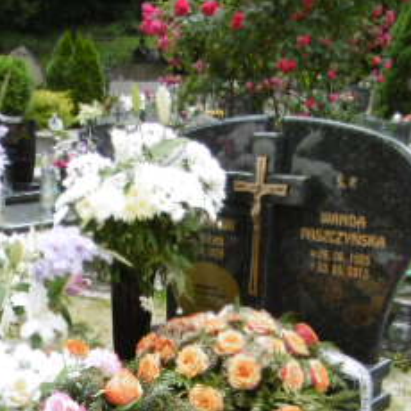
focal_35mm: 59
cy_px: 411
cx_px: 139
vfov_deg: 27.4
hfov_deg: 28.9
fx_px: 793
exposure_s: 1/200
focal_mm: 4.3
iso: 100
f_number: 3.1
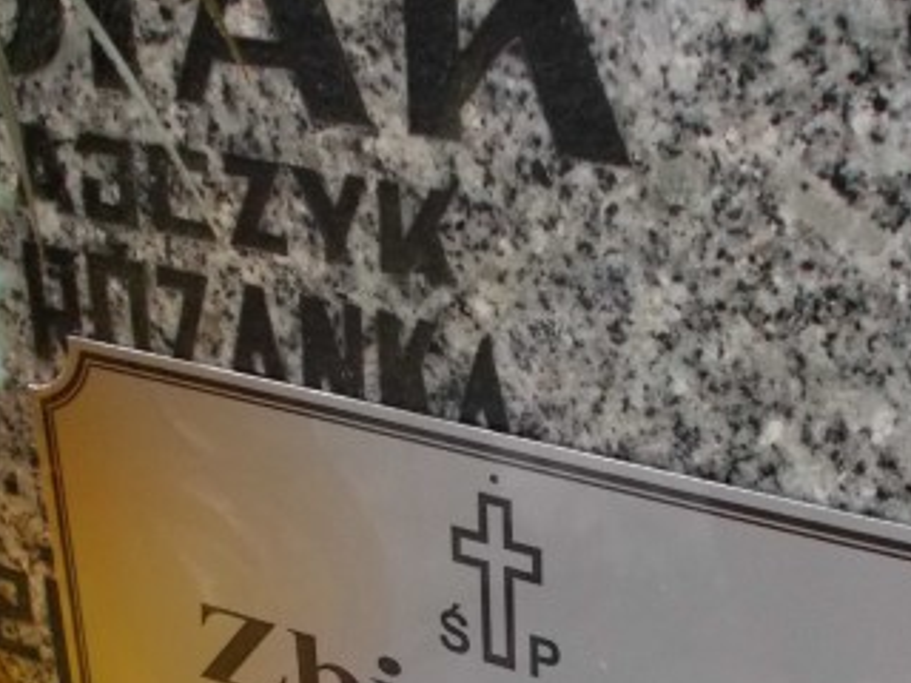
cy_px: 629
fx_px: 2053
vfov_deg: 18.5
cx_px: 584
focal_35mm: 78
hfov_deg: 24.9
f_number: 3.9
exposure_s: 1/200
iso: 400
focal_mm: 6.9
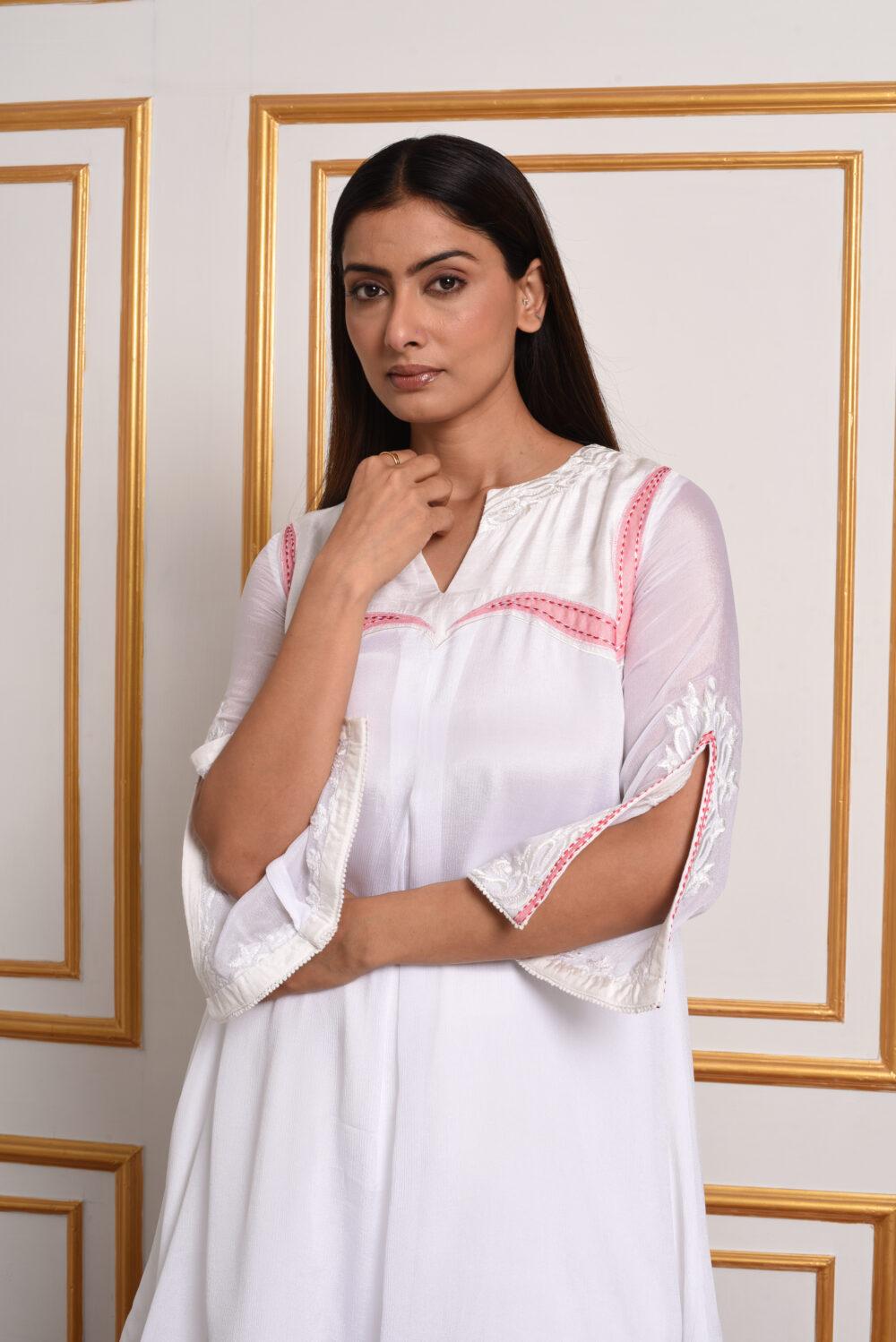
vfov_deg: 39.6
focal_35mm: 50
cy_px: 671
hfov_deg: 27.0
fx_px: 1865
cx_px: 448
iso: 80
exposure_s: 1/125
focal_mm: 50
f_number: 11
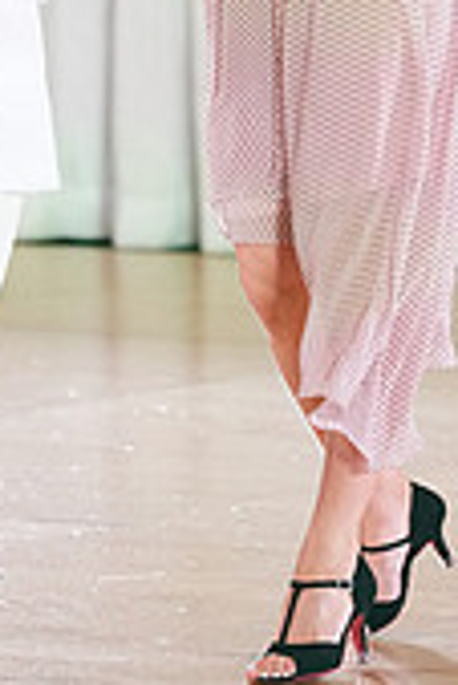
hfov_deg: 2.0
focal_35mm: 687
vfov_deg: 3.0
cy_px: -178
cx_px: 172
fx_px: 13082
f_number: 2.8
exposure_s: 1/500
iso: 2500
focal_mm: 200
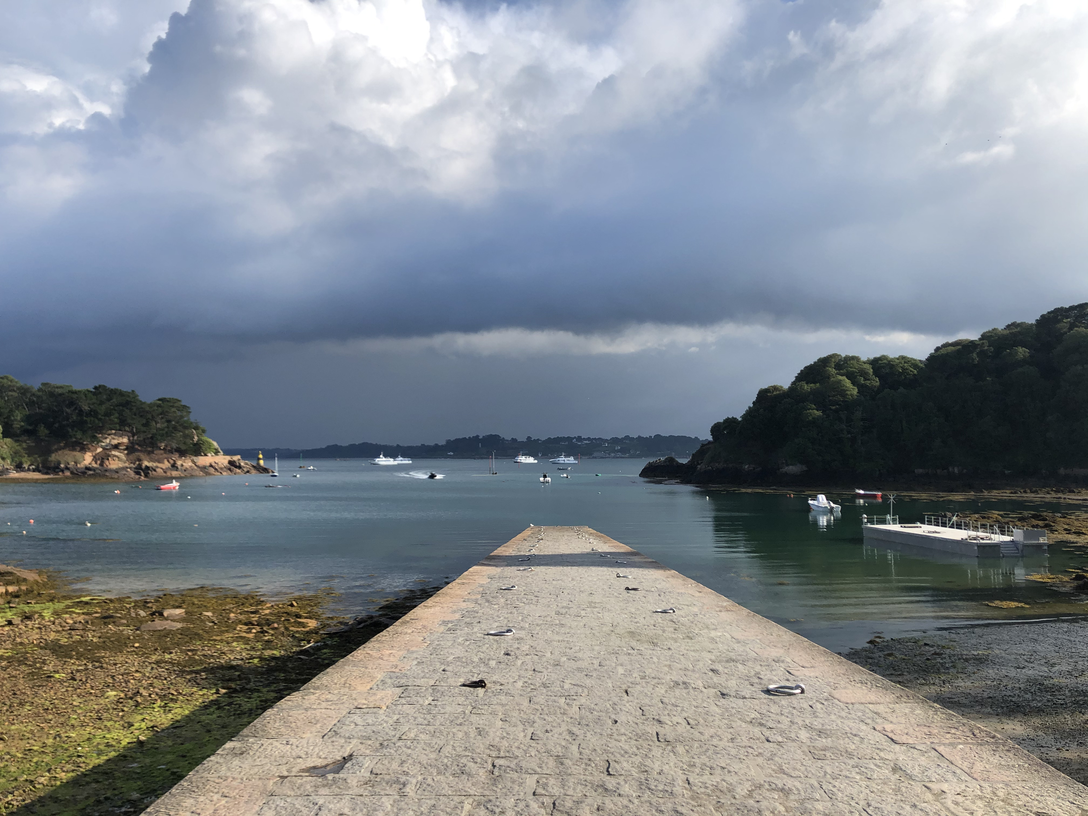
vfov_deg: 49.7
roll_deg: +0.5
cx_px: 544
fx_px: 880
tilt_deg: +2.5
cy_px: 408
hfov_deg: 63.4
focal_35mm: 28
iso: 20
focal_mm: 4
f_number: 1.8
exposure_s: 1/2024
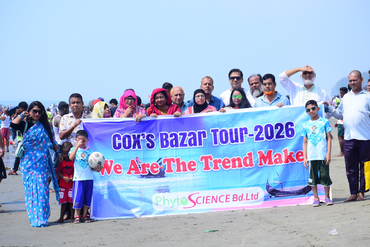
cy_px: 124
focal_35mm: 105
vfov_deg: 13.0
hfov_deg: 19.5
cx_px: 185
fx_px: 1079
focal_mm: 70
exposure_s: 1/800
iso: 200
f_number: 7.1
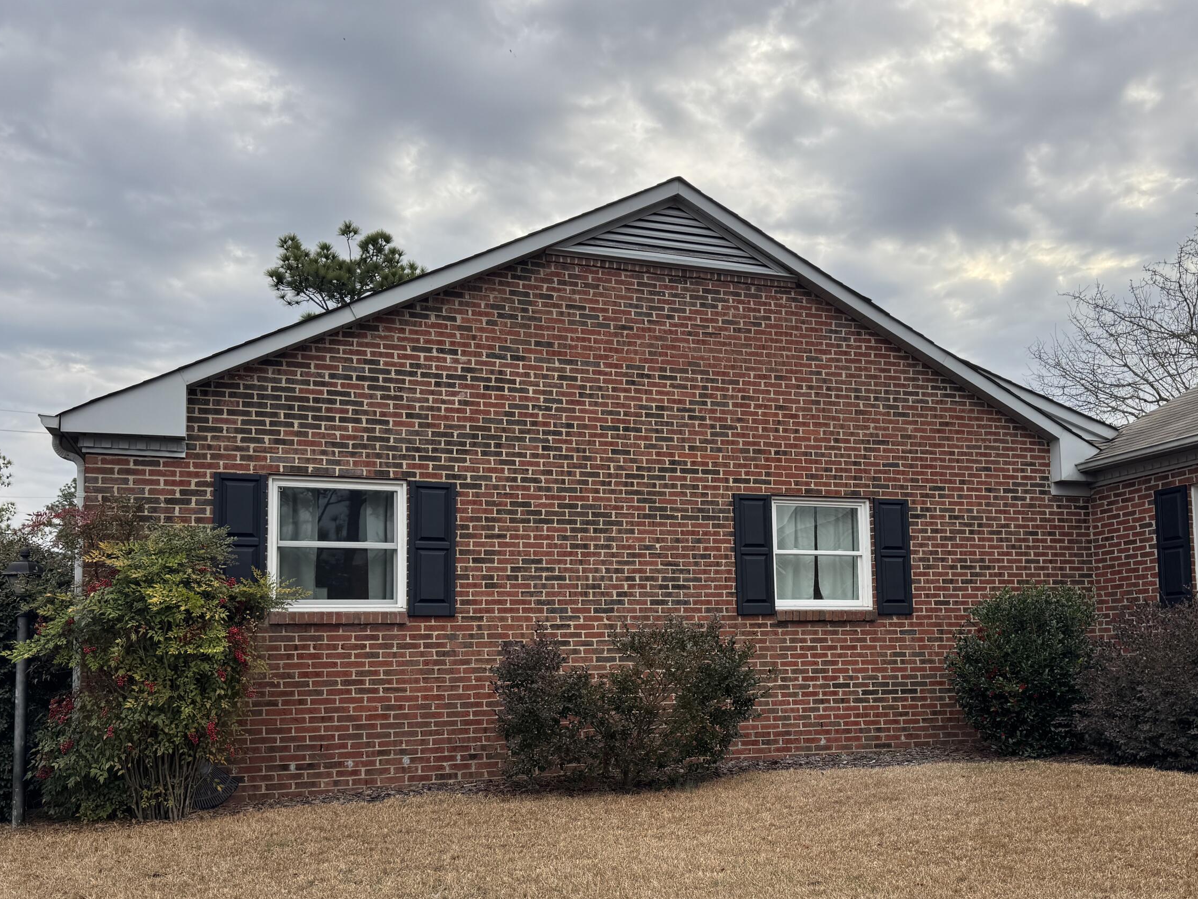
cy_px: 563
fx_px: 1108
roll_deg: -0.7
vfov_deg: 43.8
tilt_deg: +5.6
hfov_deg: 56.7
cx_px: 665
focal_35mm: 32
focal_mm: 6.76
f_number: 1.78
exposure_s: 1/802
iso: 80
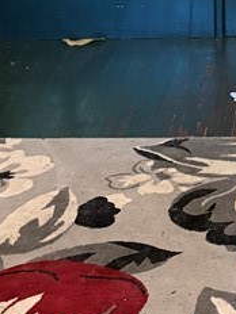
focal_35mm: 115
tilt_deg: -10.7
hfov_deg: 12.0
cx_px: 401
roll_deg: -1.5
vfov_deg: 16.1
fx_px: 1045
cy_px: -111
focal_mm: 5.96
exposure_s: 1/30
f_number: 1.6
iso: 500
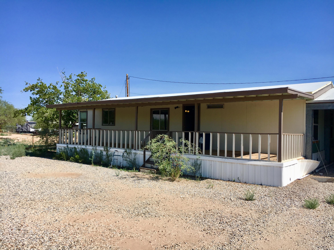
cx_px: 167
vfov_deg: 48.2
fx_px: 280
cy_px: 125
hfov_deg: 61.7
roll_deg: -0.3
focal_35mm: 29
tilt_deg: +0.9
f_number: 2.2
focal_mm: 4.15
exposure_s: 1/1832
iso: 25
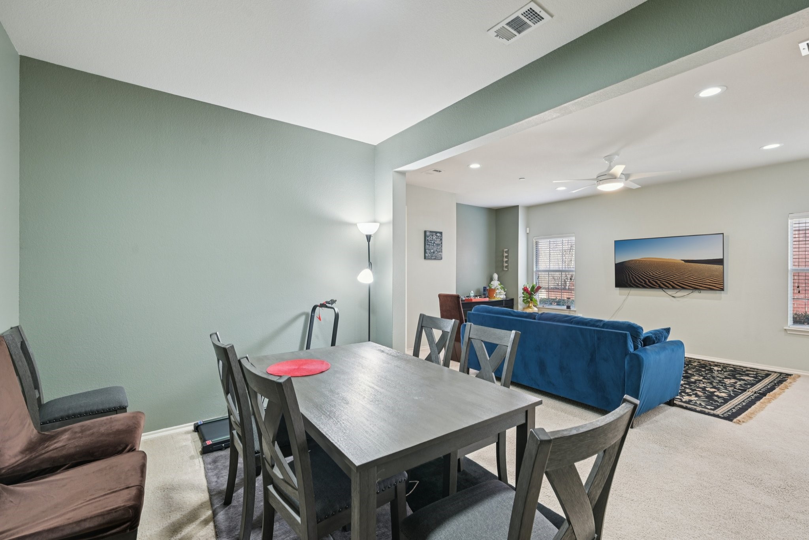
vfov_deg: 75.5
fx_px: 348
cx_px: 404
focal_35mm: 16
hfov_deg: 98.5
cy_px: 270
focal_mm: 15.5
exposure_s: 1/5
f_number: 8
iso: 400
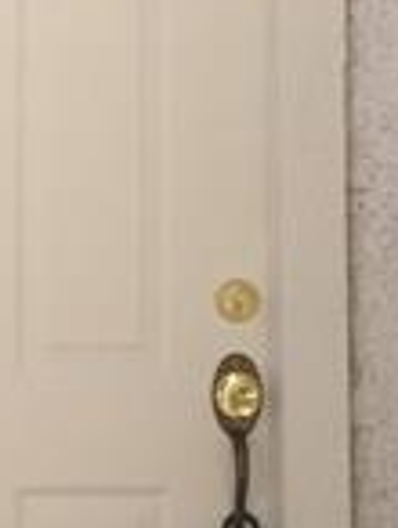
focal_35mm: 119
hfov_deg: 12.4
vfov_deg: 16.4
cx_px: 14
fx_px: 1819
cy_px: 116
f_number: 2.2
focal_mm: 4.15
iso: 32
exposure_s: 1/1014
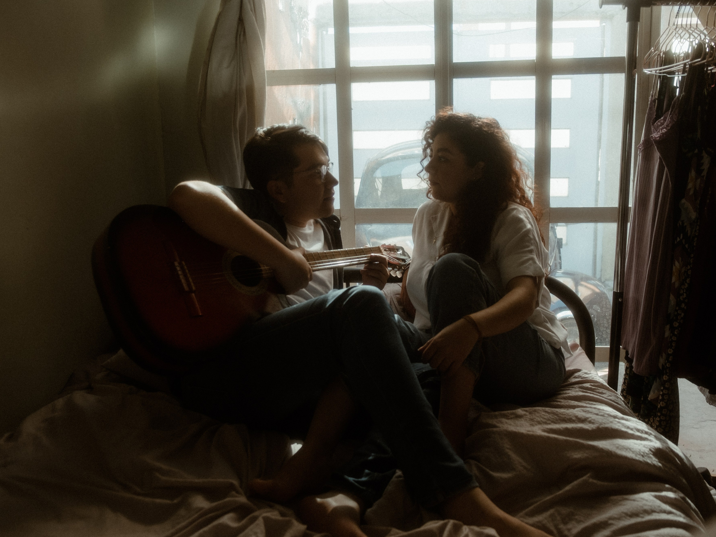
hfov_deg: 56.8
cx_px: 378
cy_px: 257
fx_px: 662
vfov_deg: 44.2
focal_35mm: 32
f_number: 2.8
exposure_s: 1/250
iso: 200
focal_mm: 18
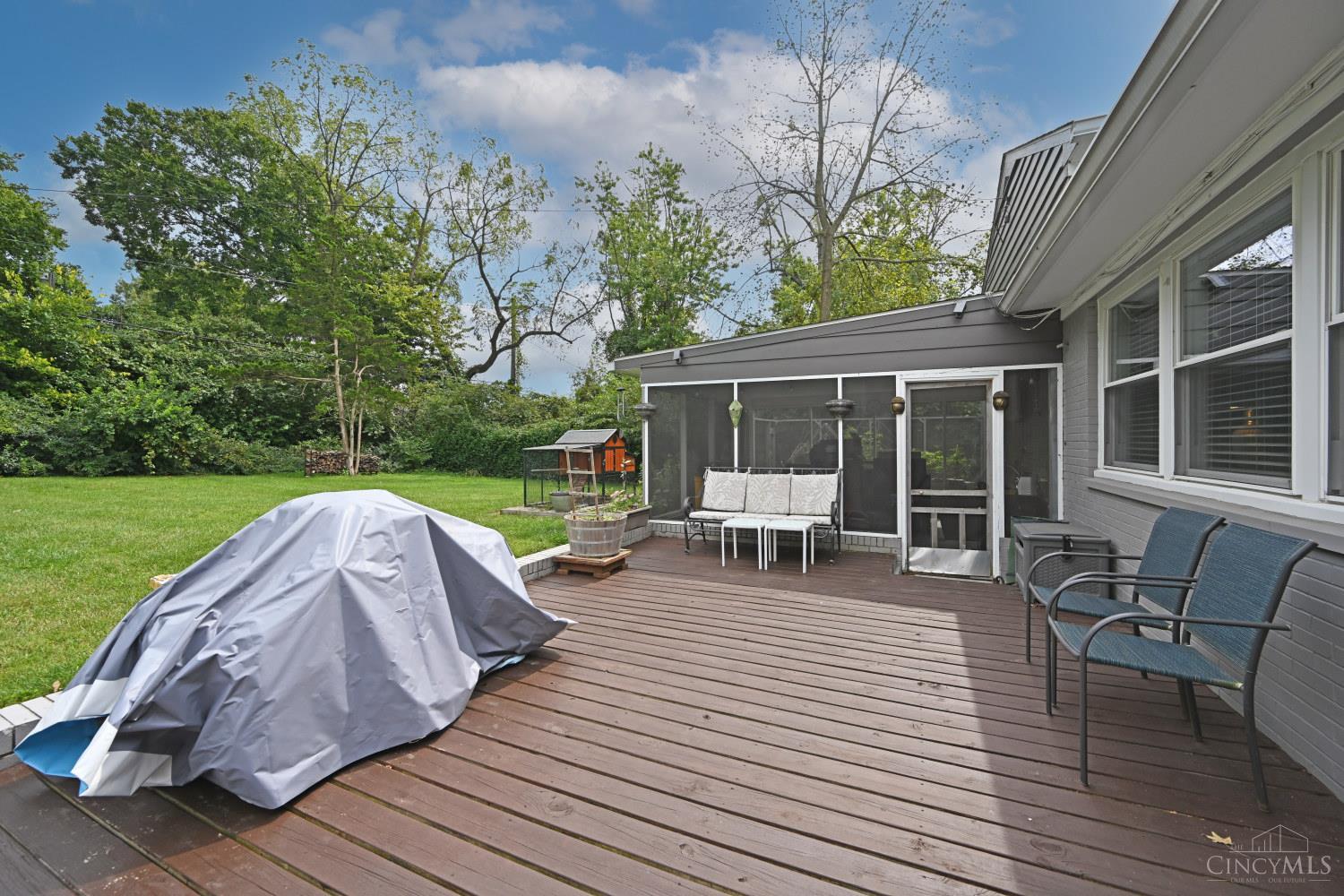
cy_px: 448
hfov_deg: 104.3
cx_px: 672
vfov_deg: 81.2
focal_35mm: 14
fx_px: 523
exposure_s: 1/320
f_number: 6.3
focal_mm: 14
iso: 100
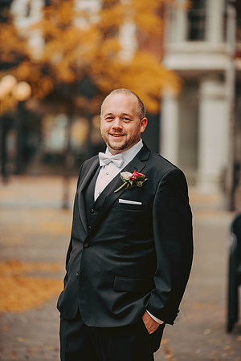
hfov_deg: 8.1
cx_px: 120
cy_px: 180
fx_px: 1707
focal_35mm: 170
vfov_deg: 12.1
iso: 800
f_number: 3.2
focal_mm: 170
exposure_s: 1/500
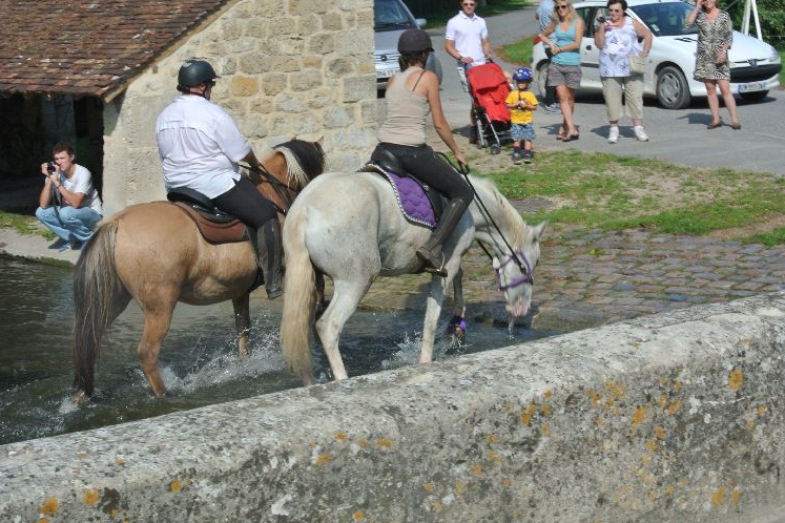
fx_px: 1941
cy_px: 254
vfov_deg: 15.4
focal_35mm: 89
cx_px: 417
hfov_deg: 22.9
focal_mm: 30.9
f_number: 13
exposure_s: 1/100
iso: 100
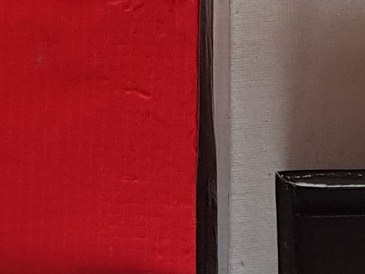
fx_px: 1950
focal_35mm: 185
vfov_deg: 7.5
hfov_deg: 10.6
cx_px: 366
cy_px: 641
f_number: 1.7
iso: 40
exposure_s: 1/171
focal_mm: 4.2
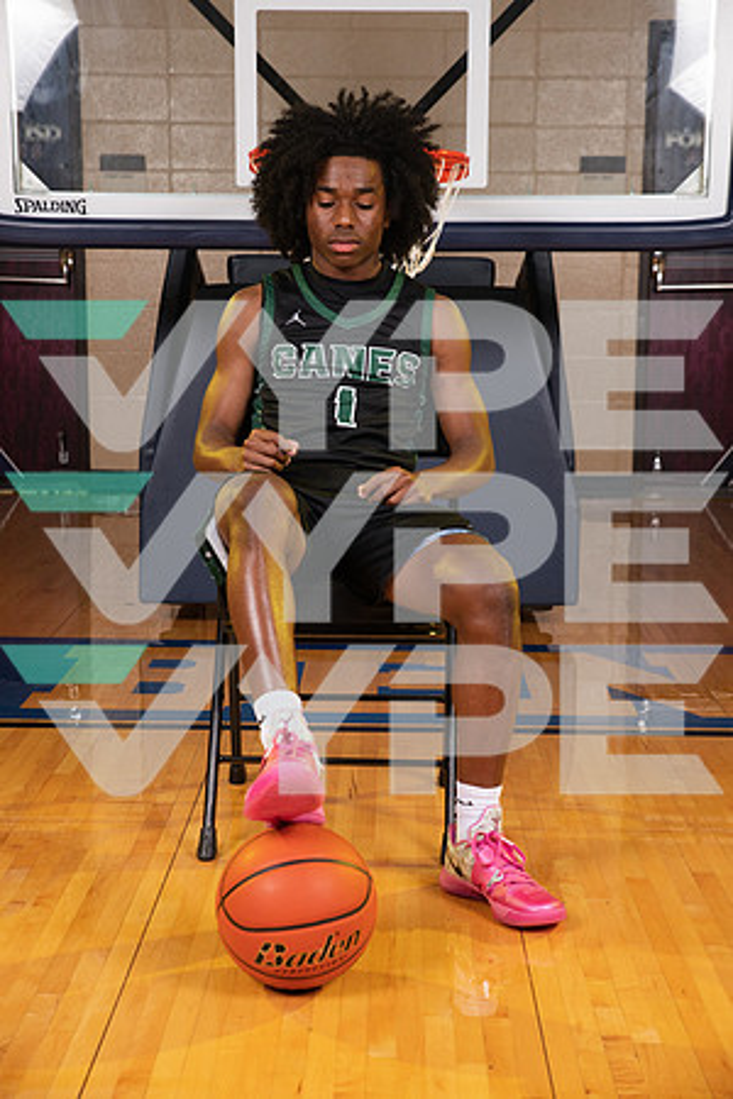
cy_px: 550
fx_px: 1771
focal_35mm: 58
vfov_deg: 34.5
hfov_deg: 23.4
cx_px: 366
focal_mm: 58
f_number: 7.1
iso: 320
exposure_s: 1/320
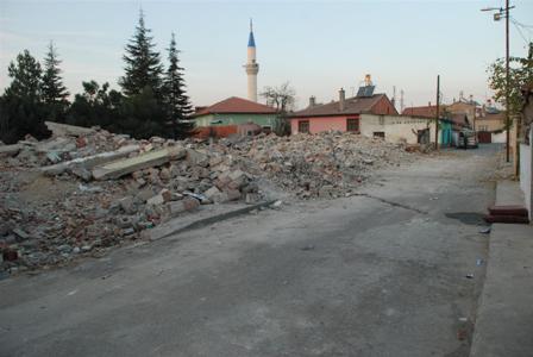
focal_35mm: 27
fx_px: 400
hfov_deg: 67.3
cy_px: 178
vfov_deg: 48.1
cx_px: 266
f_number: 5.6
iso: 320
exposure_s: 1/125
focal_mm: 18
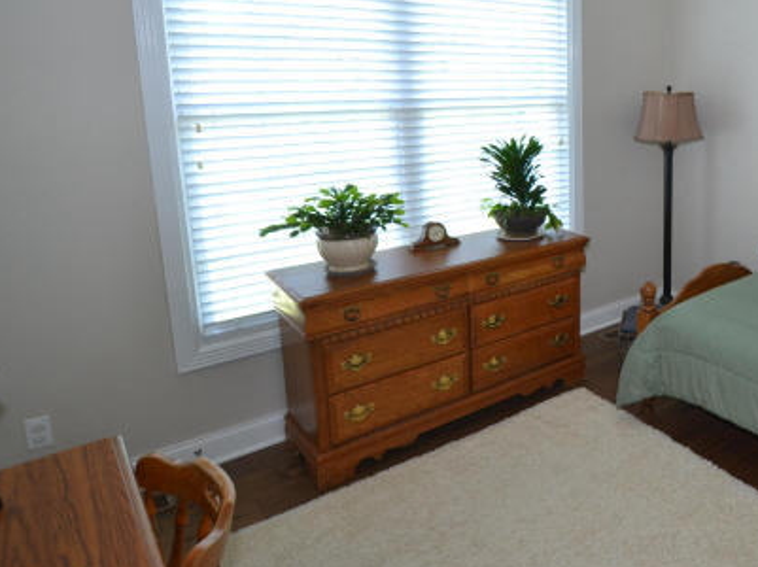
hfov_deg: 56.0
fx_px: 591
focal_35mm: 27
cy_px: 185
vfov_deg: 50.3
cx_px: 690
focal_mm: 10
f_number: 3.5
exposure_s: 1/40
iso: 400
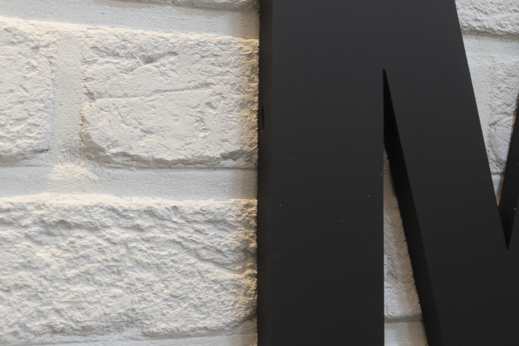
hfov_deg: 19.6
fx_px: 1269
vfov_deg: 15.5
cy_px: 170
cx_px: 811
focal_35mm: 88
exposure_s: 1/30
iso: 100
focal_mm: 16
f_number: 3.5
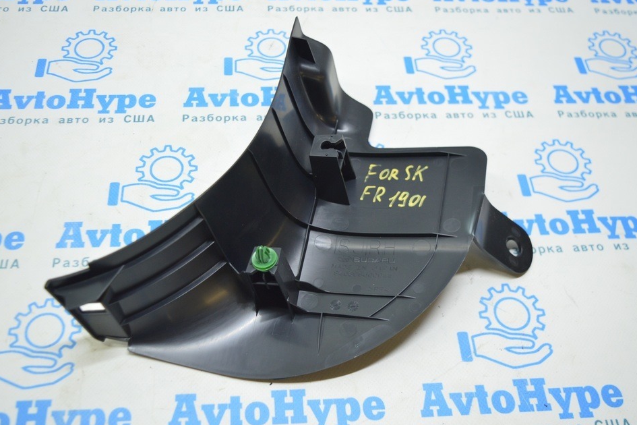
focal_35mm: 39
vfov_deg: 34.2
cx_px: 295
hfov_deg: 49.5
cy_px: 225
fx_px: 690
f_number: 4
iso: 400
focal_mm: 24
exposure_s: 1/40
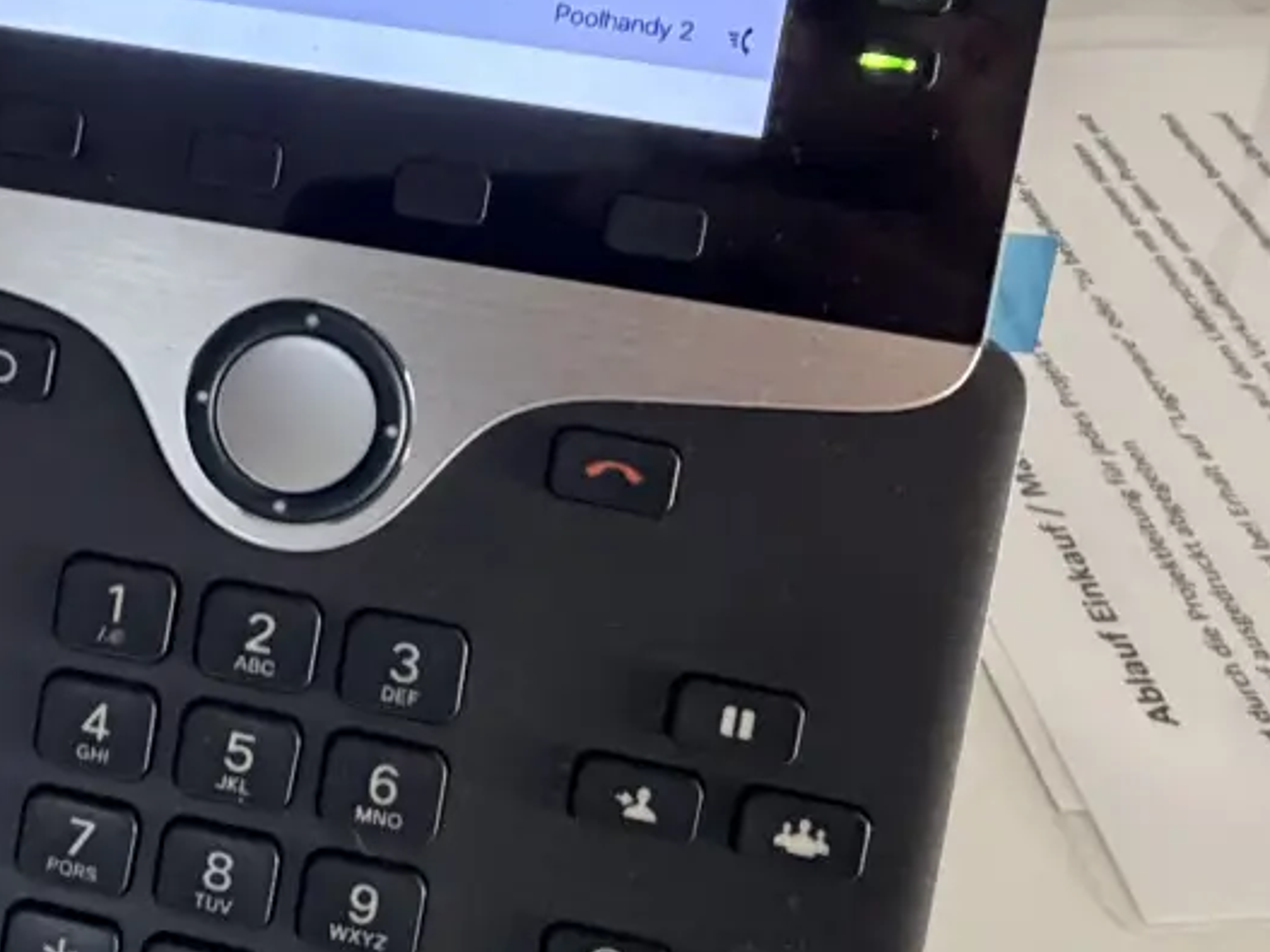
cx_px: -7
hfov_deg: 34.1
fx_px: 1871
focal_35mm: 51
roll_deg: +0.9
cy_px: 265
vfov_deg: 28.2
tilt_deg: -44.5
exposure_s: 1/56
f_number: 2.2
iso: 500
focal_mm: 2.22
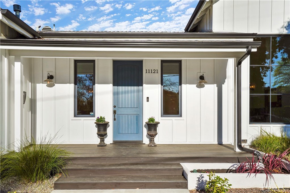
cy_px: 96
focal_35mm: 29
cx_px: 145
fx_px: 234
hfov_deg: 63.7
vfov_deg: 45.0
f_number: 7.1
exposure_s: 1/400
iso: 50
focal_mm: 29
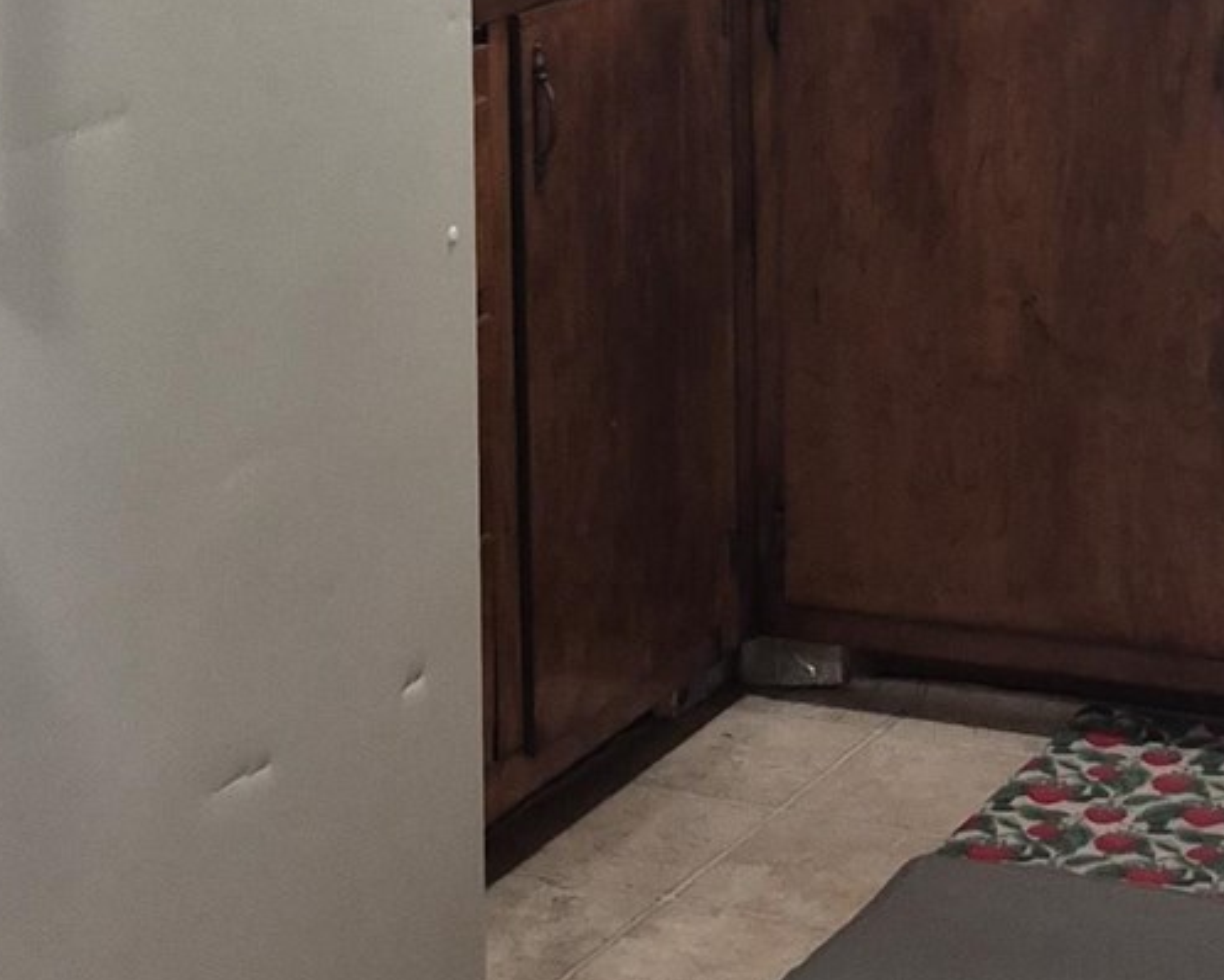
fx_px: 3769
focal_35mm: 104
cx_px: 909
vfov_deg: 14.2
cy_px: -303
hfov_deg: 18.3
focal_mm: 5.4
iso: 320
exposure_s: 1/120
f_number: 1.8
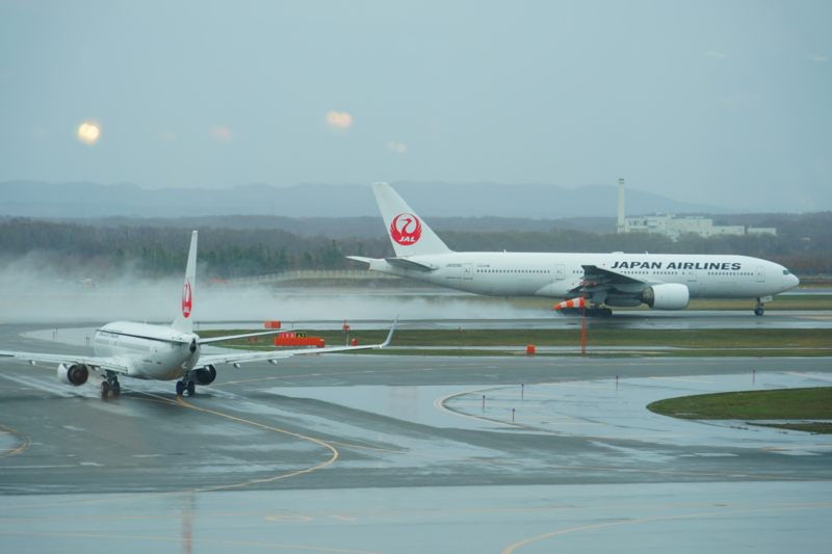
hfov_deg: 12.8
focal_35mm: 160
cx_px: 416
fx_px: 3697
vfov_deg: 8.6
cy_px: 277
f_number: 5.6
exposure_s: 1/200
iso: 125
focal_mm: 107
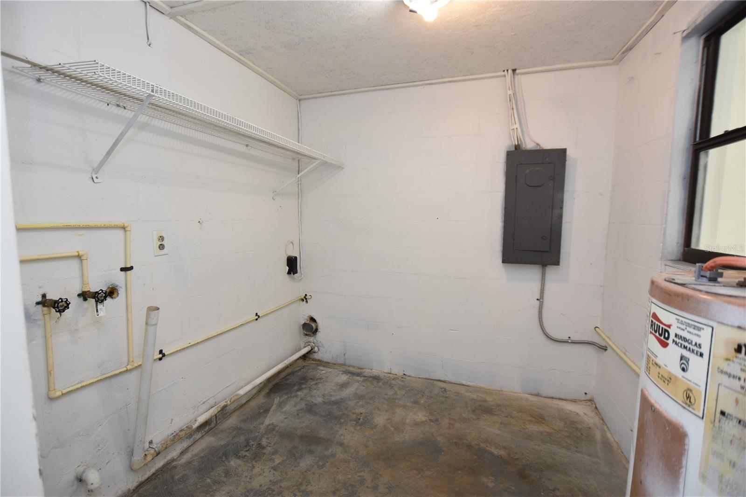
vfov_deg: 77.3
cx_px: 373
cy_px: 248
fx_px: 311
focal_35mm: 15
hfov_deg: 100.4
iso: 250
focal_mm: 10
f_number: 4
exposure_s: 1/60
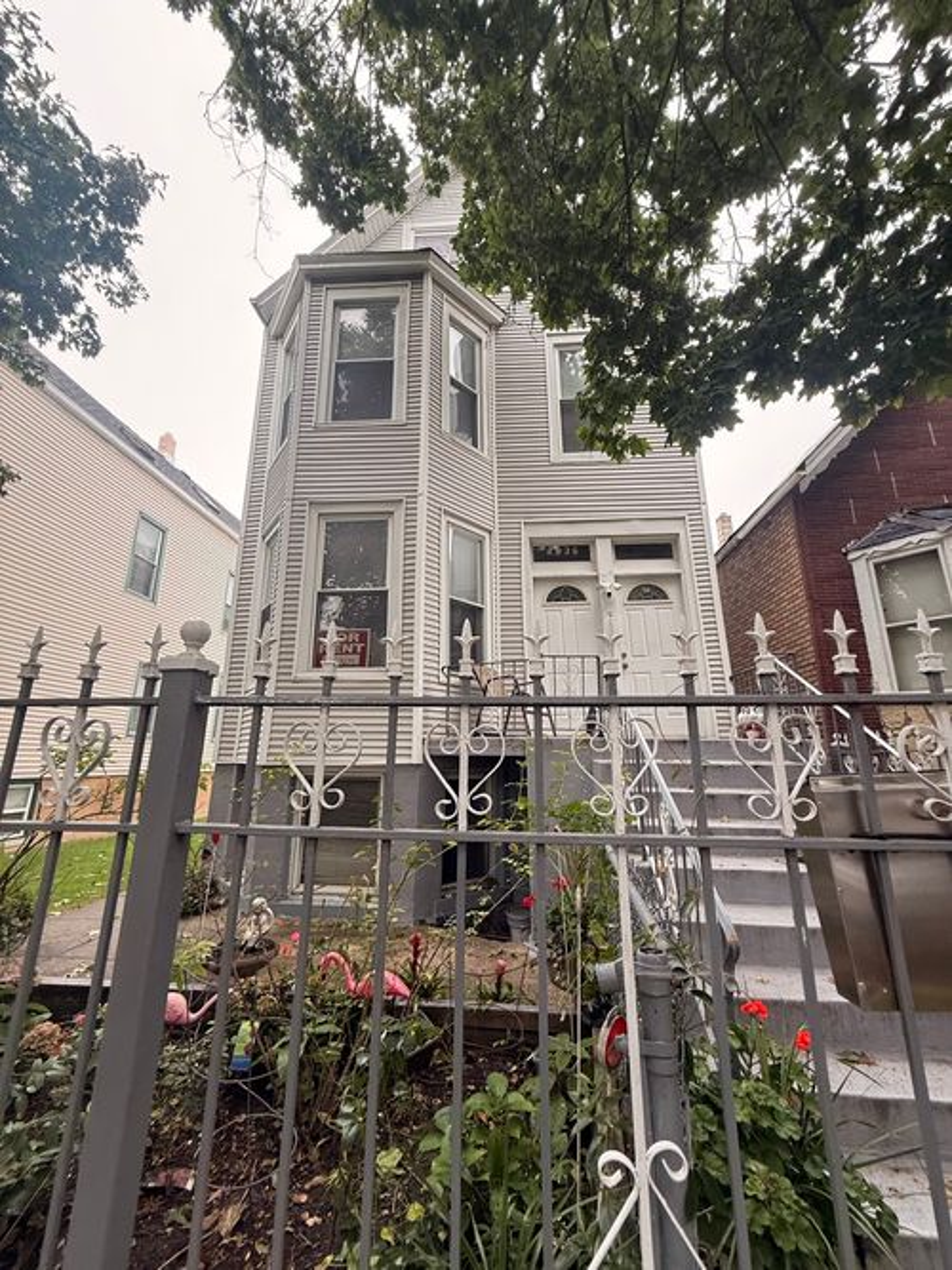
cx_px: 476
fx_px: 514
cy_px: 635
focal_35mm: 14
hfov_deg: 85.7
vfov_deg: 102.1
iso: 100
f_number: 2.2
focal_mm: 2.22
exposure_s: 1/99
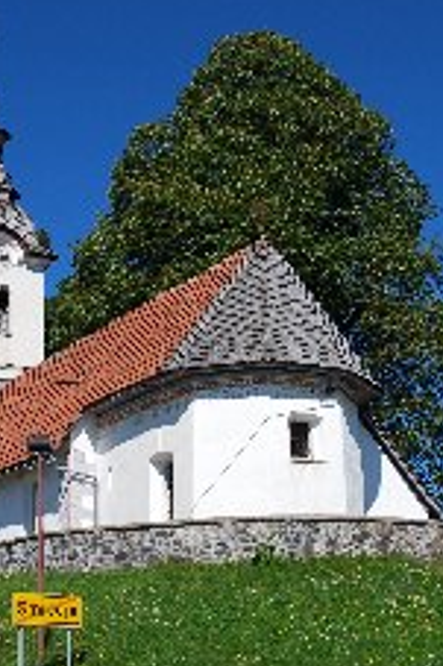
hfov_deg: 20.9
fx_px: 1202
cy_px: 374
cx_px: 172
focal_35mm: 65
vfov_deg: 30.9
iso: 125
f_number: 10
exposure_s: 1/250
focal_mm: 22
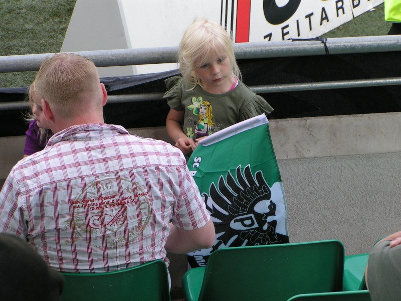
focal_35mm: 131
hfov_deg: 15.1
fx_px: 1518
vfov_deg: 11.3
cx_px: 200
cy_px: 150
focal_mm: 20
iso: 50
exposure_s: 1/160
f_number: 4.5
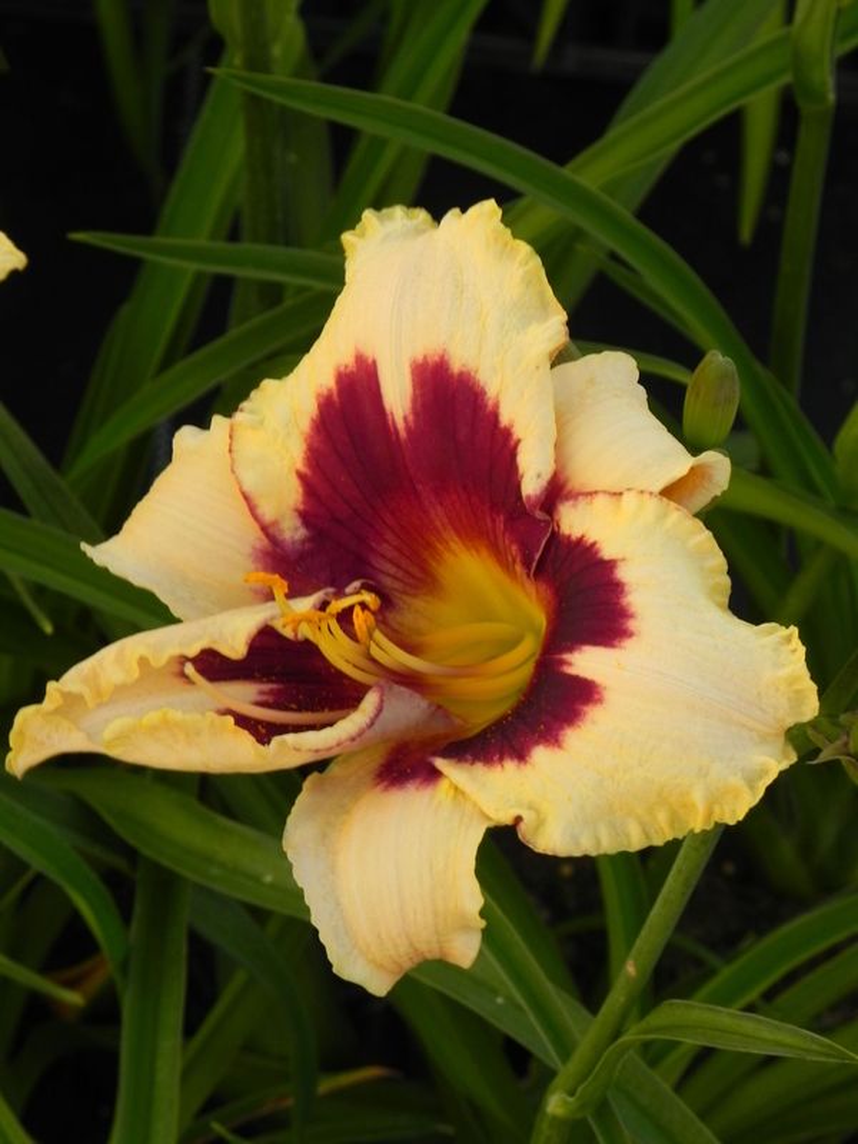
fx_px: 5354
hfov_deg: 9.2
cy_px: 572
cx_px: 429
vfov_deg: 12.2
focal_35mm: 162
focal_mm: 28.8
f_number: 5.6
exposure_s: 1/30
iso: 160
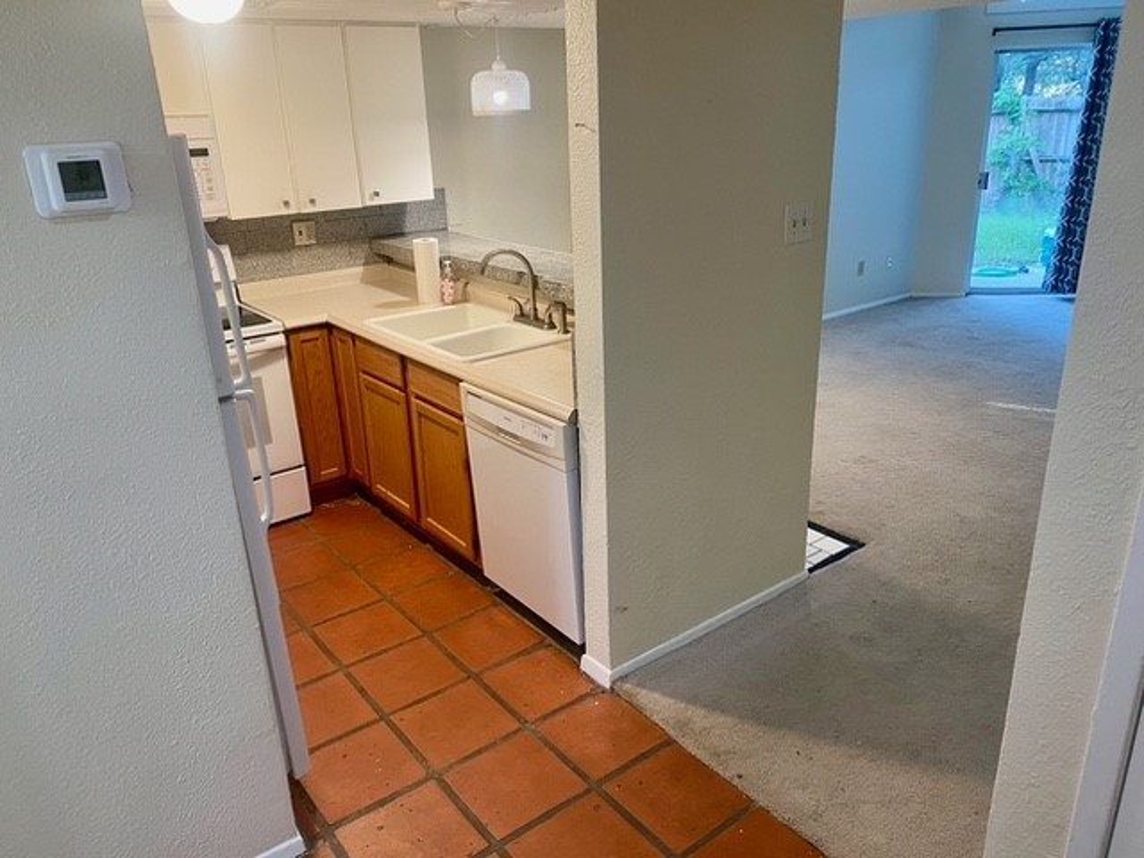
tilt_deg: -20.0
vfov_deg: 53.1
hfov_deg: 67.3
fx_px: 859
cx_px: 572
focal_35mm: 26
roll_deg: +2.0
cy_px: 429
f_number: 1.8
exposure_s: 1/60
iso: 200
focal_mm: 4.25
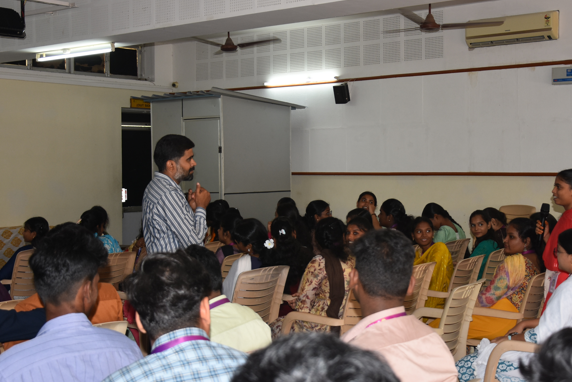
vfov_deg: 25.5
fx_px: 842
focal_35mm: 53
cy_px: 153
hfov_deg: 37.4
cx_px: 333
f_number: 4
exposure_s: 1/60
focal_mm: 26
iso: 400
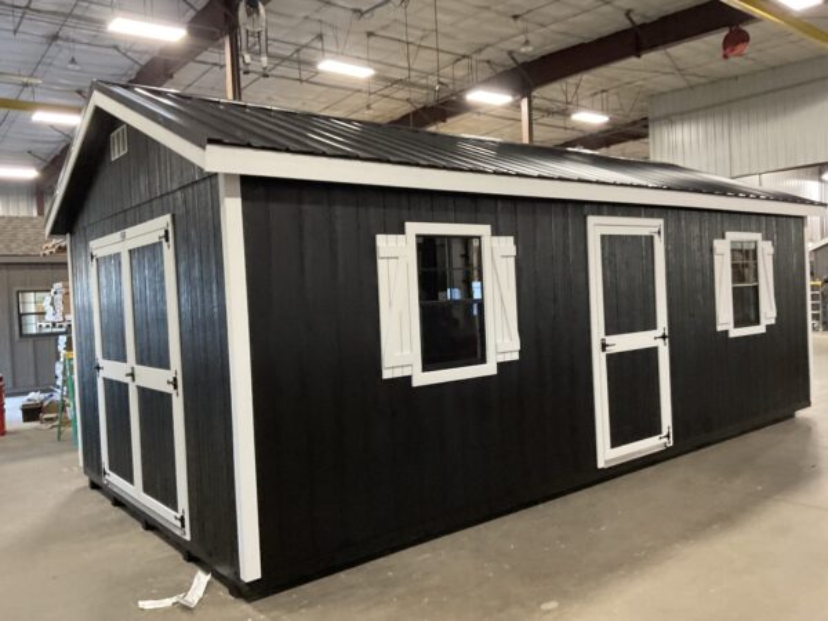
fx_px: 694
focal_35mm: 29
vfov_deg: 48.2
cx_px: 414
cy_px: 310
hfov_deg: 61.7
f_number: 1.8
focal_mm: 3
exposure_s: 1/60
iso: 200
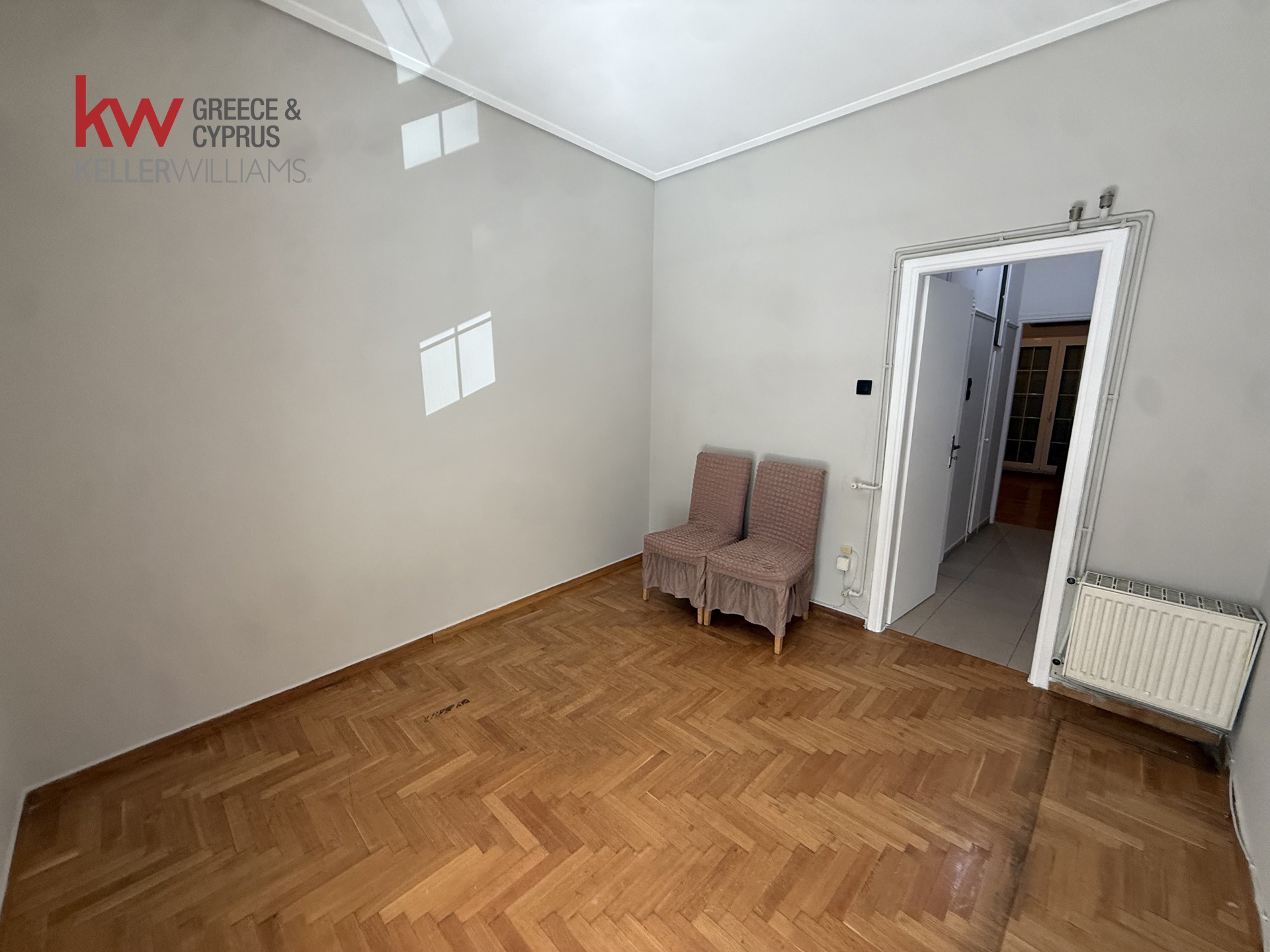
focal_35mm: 14
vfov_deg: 85.7
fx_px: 514
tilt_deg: -10.3
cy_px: 476
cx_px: 635
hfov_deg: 102.1
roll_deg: -0.3
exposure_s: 1/100
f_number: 2.2
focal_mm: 2.22
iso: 200
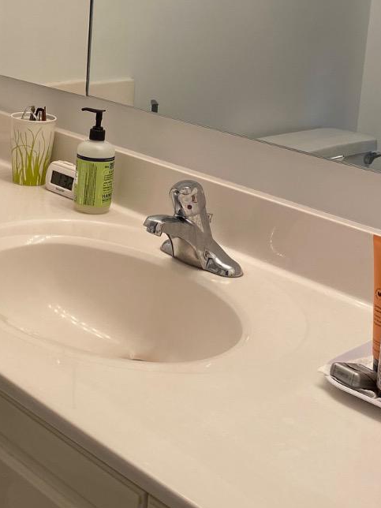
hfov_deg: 23.4
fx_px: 910
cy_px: 94
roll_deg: -2.7
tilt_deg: -9.7
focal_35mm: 62
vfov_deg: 30.4
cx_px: 84
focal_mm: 4.25
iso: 64
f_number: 1.8
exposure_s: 1/60
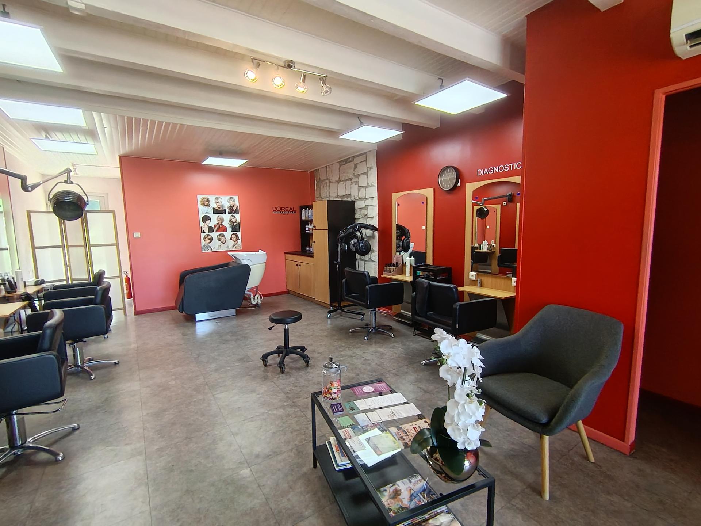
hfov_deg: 91.0
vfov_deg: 74.7
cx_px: 350
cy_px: 263
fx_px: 344
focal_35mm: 17
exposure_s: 1/50
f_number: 2.2
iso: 481
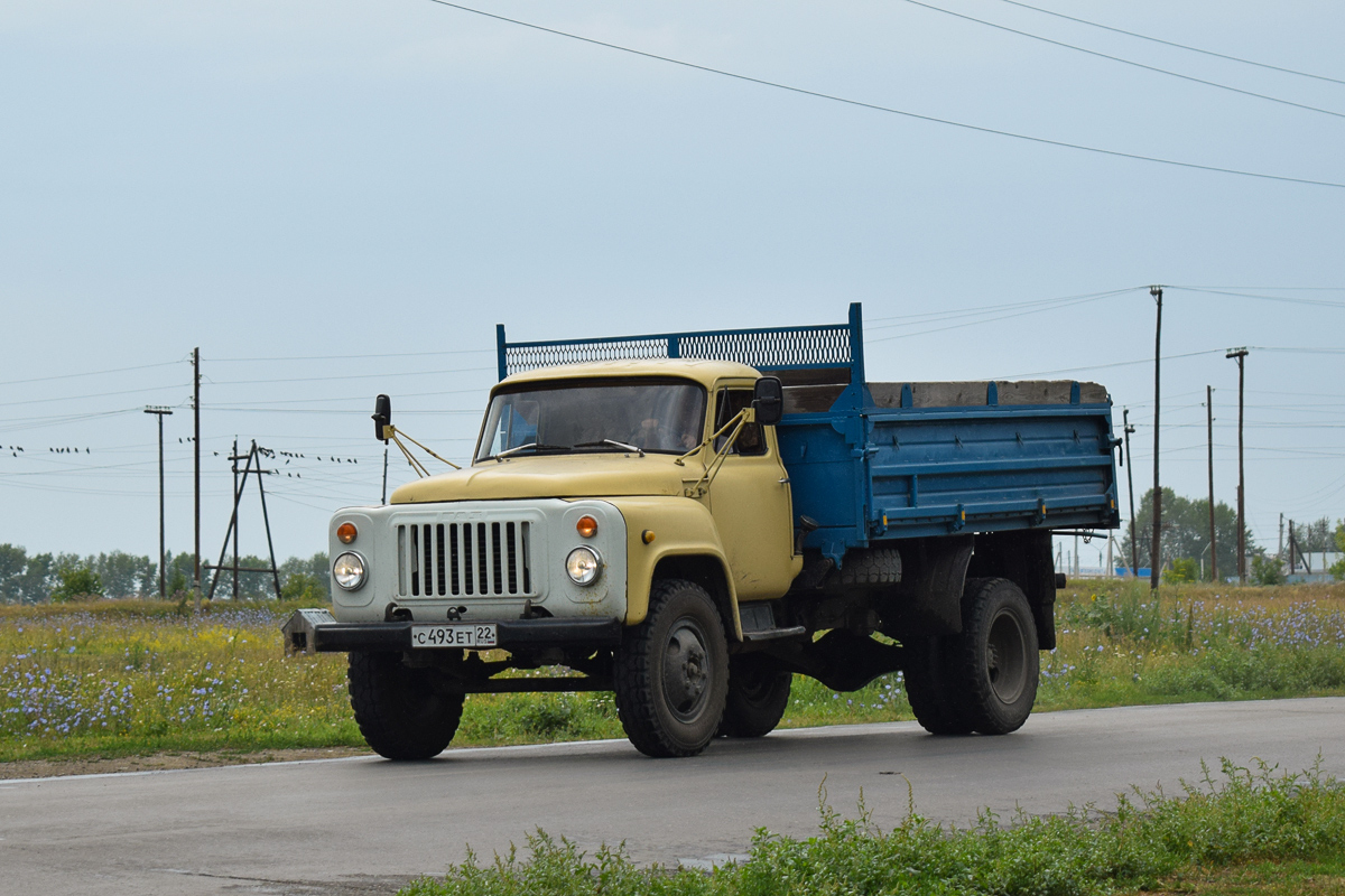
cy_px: 448
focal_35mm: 82
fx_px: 3082
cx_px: 672
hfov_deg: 24.6
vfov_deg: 16.6
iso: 400
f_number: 5.6
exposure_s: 1/1000
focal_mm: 55
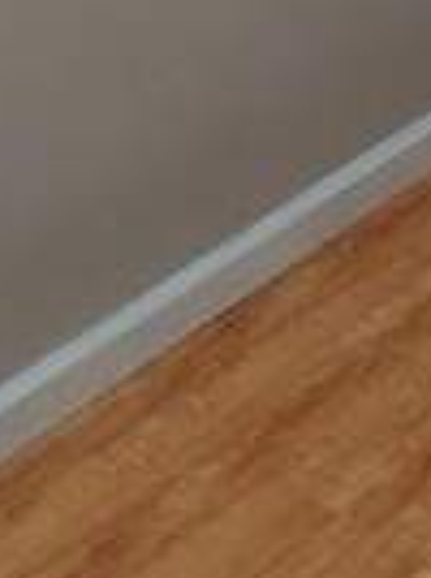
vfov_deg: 14.2
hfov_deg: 12.8
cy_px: -600
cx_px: 323
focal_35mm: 115
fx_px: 1915
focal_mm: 5.23
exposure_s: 1/120
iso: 200
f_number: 1.8
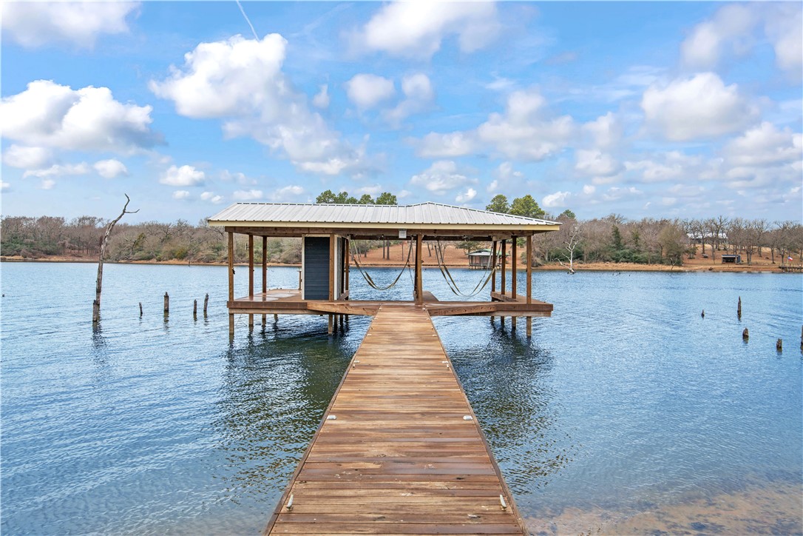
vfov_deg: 43.6
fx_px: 669
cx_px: 402
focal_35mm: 30
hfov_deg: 61.9
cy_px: 268
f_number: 7.1
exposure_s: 1/100
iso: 100
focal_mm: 30
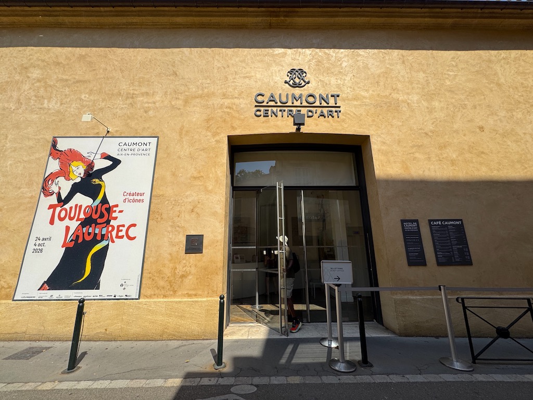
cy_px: 200
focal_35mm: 14
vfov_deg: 85.7
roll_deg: -2.1
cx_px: 266
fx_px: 216
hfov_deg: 102.1
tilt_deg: +15.1
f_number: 2.2
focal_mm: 2.22
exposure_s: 1/1600
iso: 50
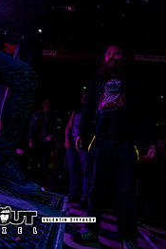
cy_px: 66
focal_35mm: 31
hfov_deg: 38.4
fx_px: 214
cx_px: 7
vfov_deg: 57.6
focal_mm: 14
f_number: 2.8
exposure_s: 1/200
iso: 2000
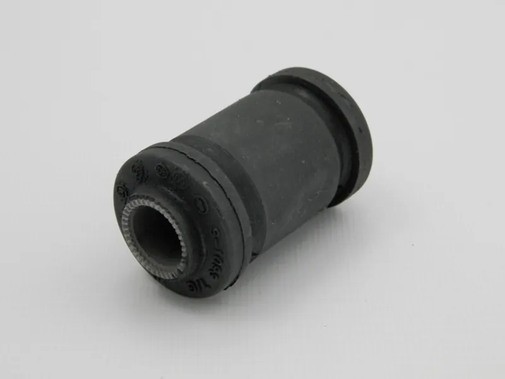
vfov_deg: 18.0
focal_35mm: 82
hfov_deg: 23.8
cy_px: 190
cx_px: 252
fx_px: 1196
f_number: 4.2
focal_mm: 14.6
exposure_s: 1/125
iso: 200
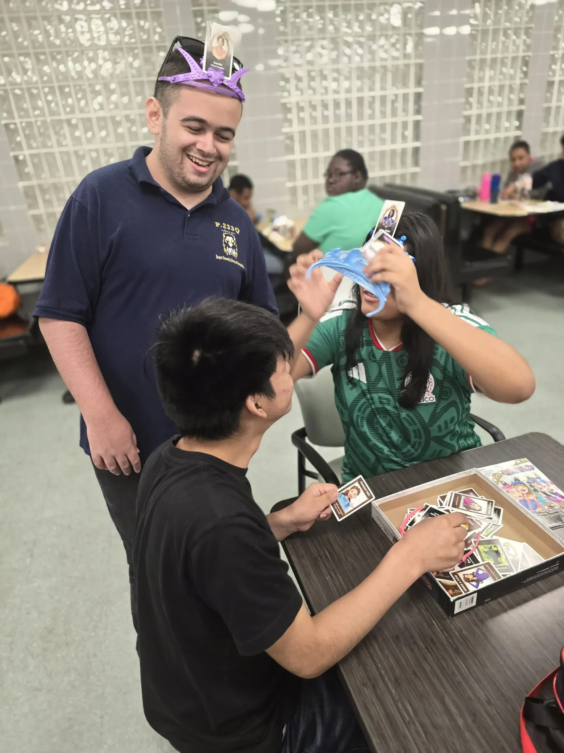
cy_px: 376
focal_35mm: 23
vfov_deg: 73.9
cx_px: 282
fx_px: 500
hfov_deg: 58.9
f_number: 1.7
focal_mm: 6.3
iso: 400
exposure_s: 1/120
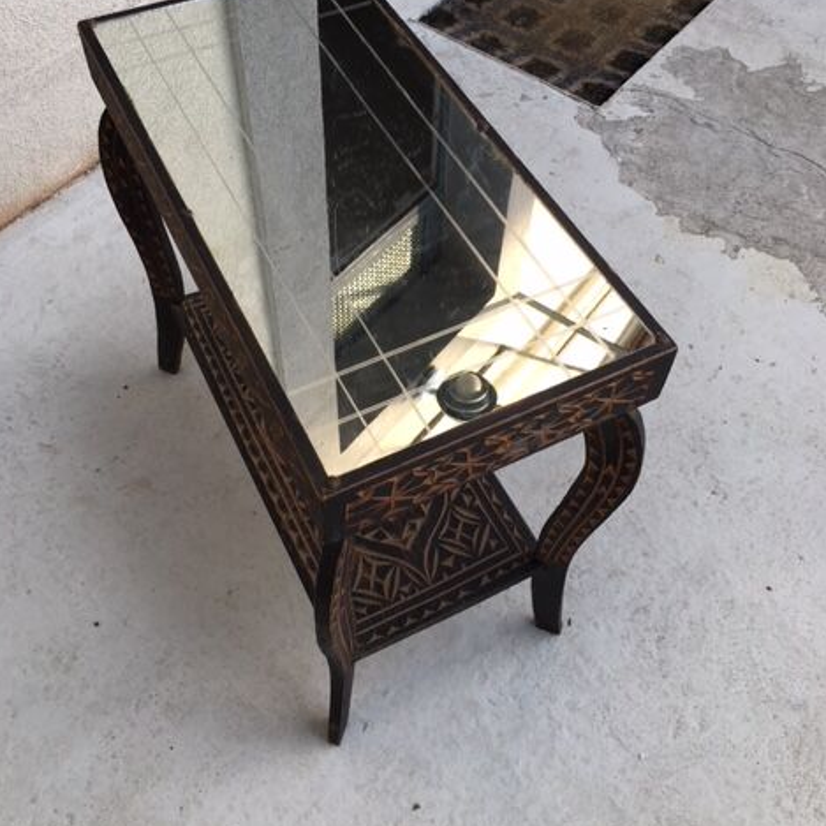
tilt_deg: -52.2
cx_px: 409
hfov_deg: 47.2
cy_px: 370
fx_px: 945
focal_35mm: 35
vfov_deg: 47.1
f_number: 2.2
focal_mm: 4.15
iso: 25
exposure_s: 1/203
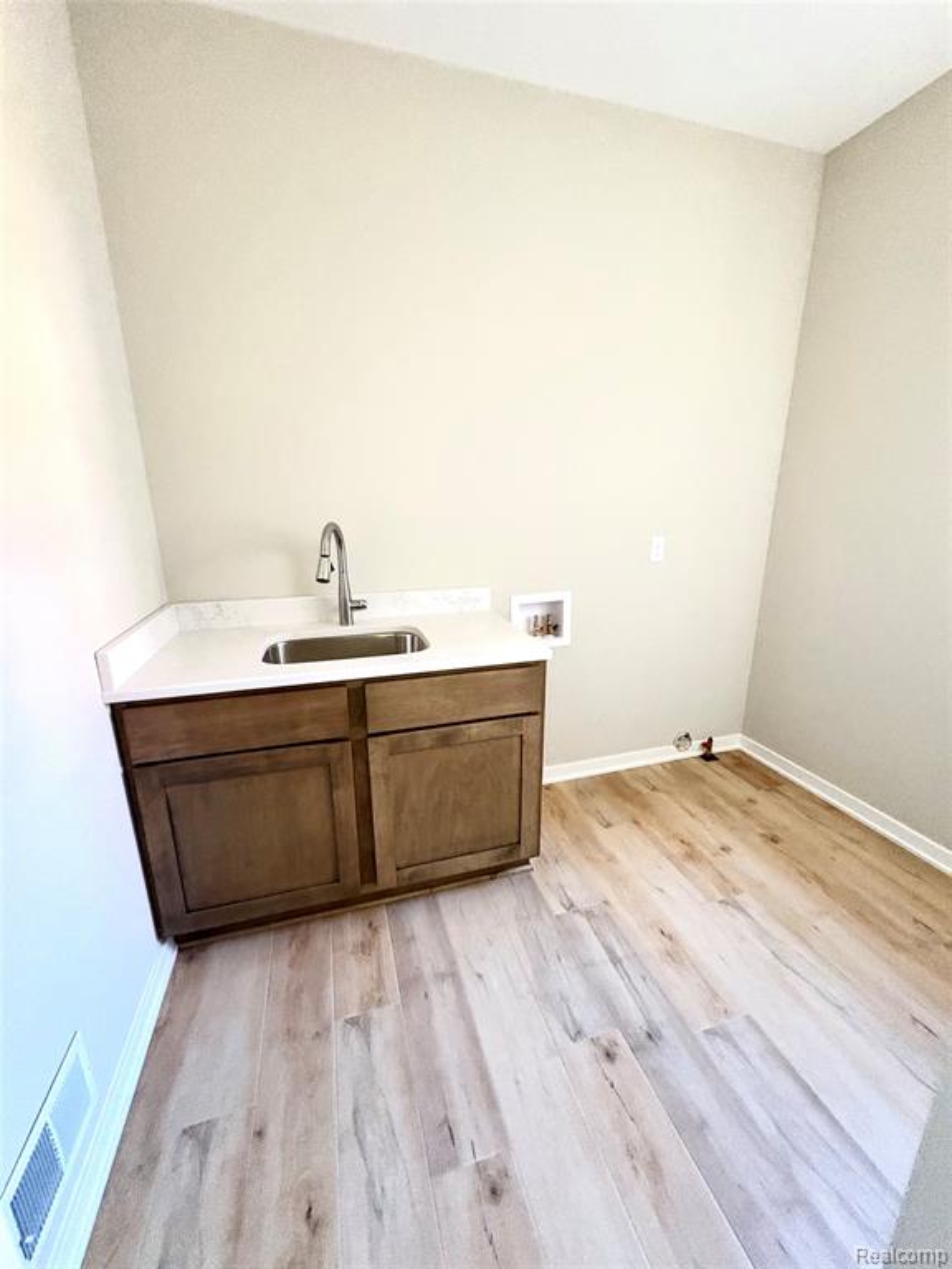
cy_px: 634
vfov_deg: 102.1
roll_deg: -1.0
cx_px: 476
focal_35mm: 14
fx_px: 513
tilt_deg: -17.3
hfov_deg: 85.7
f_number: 2.2
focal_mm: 2.22
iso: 640
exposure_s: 1/60
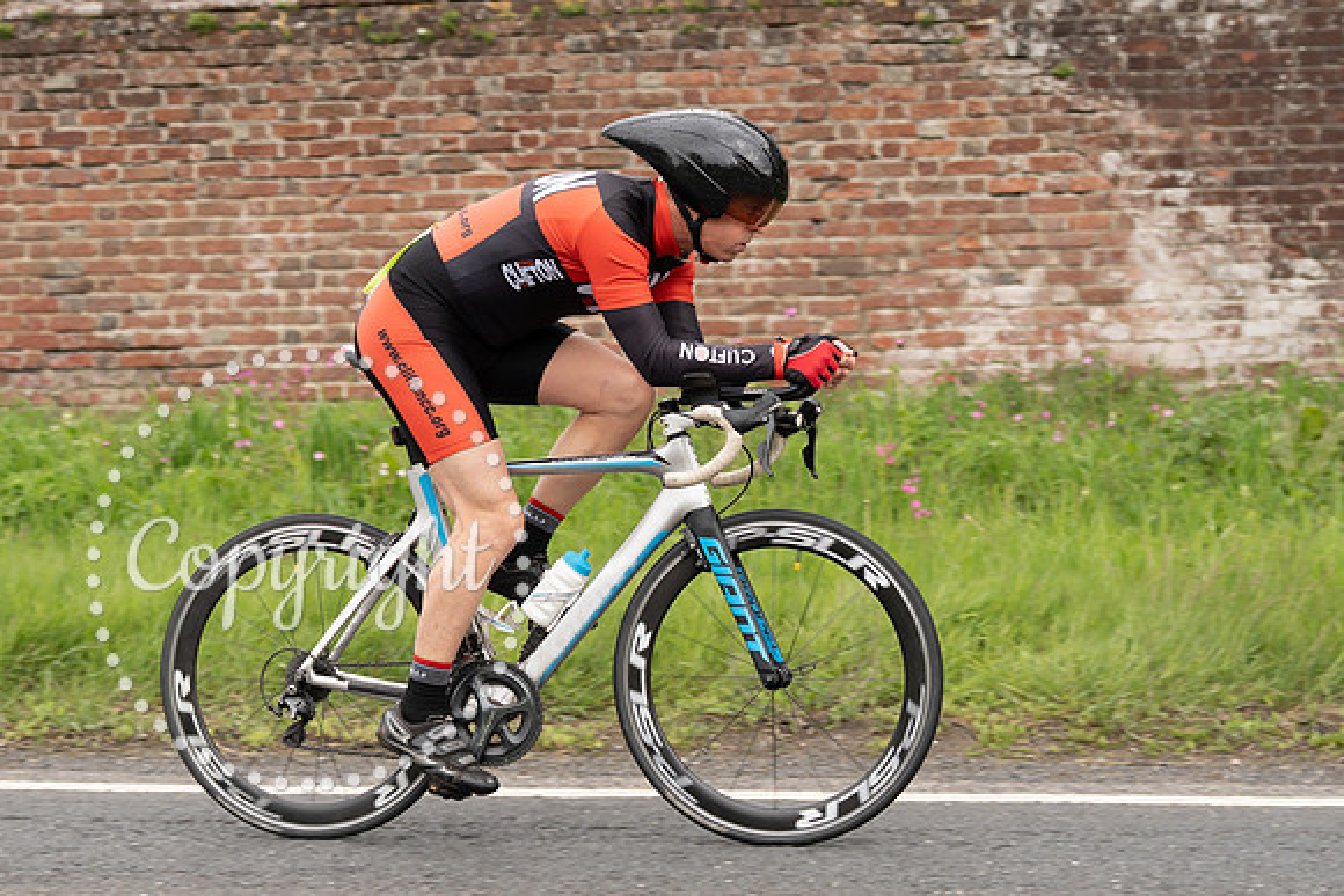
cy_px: 261
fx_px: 4132
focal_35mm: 111
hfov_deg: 18.5
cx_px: 605
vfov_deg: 12.4
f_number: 3.5
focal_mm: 70
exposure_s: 1/1000
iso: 250
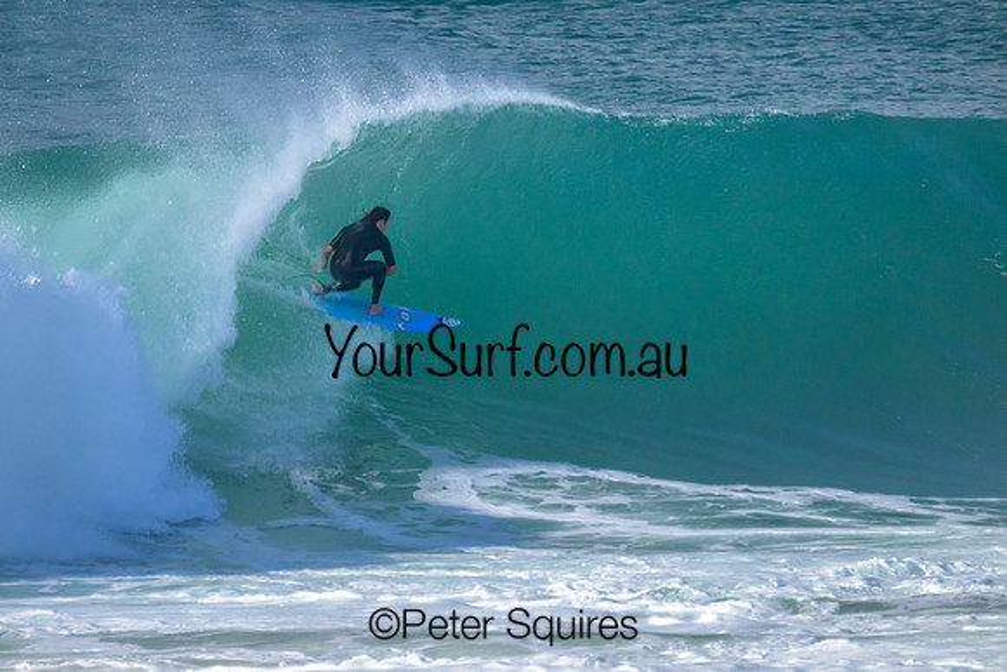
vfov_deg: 1.7
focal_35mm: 800
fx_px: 22382
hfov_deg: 2.6
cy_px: 336
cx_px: 504
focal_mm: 800
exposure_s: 1/2500
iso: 6400
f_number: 11
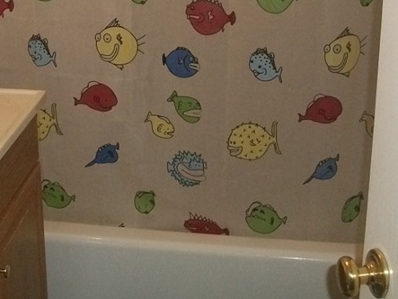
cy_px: 70
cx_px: 106
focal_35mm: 74
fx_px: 851
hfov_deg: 26.1
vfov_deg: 19.7
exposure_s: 1/125
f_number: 2.9
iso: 200
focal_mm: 5.7
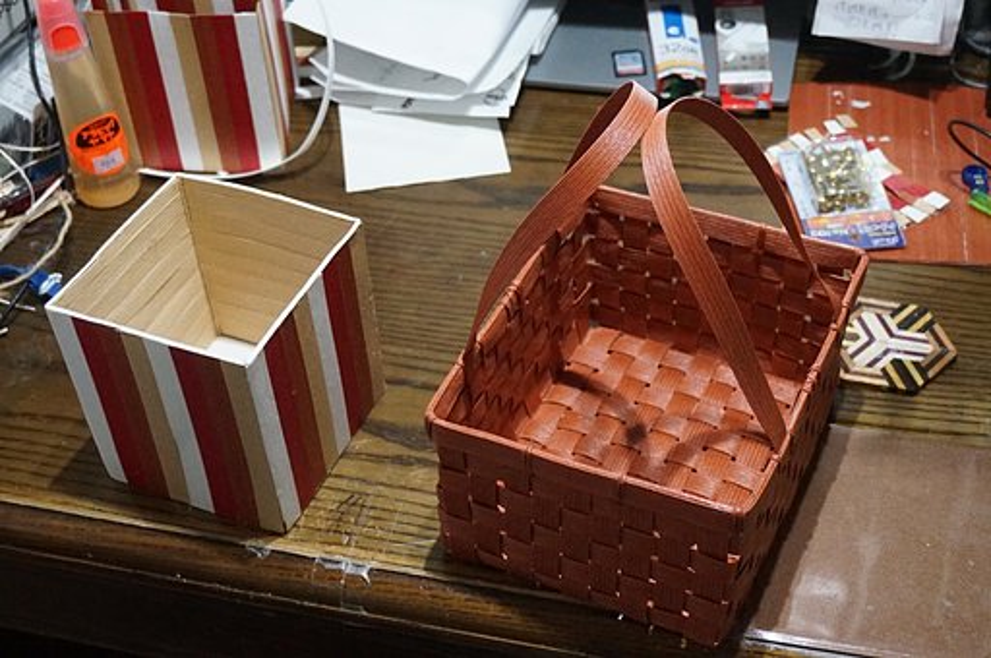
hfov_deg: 41.2
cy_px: 329
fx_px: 1320
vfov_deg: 28.0
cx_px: 496
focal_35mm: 48
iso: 5000
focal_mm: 32
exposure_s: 1/160
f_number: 5
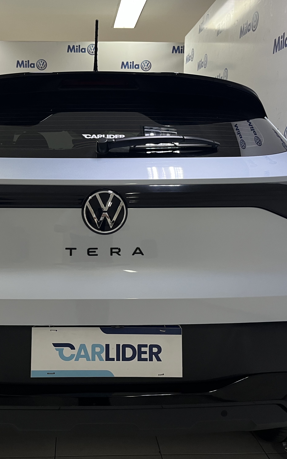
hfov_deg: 34.1
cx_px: 91
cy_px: 228
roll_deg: +0.0
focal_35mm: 37
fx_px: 463
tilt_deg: -8.1
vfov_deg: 52.7
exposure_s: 1/60
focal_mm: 5.1
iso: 100
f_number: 1.6
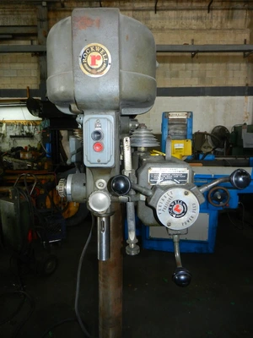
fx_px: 244
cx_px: 126
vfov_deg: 69.4
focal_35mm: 25
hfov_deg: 54.9
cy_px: 169
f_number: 3.5
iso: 200
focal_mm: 4.5
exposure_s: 1/30
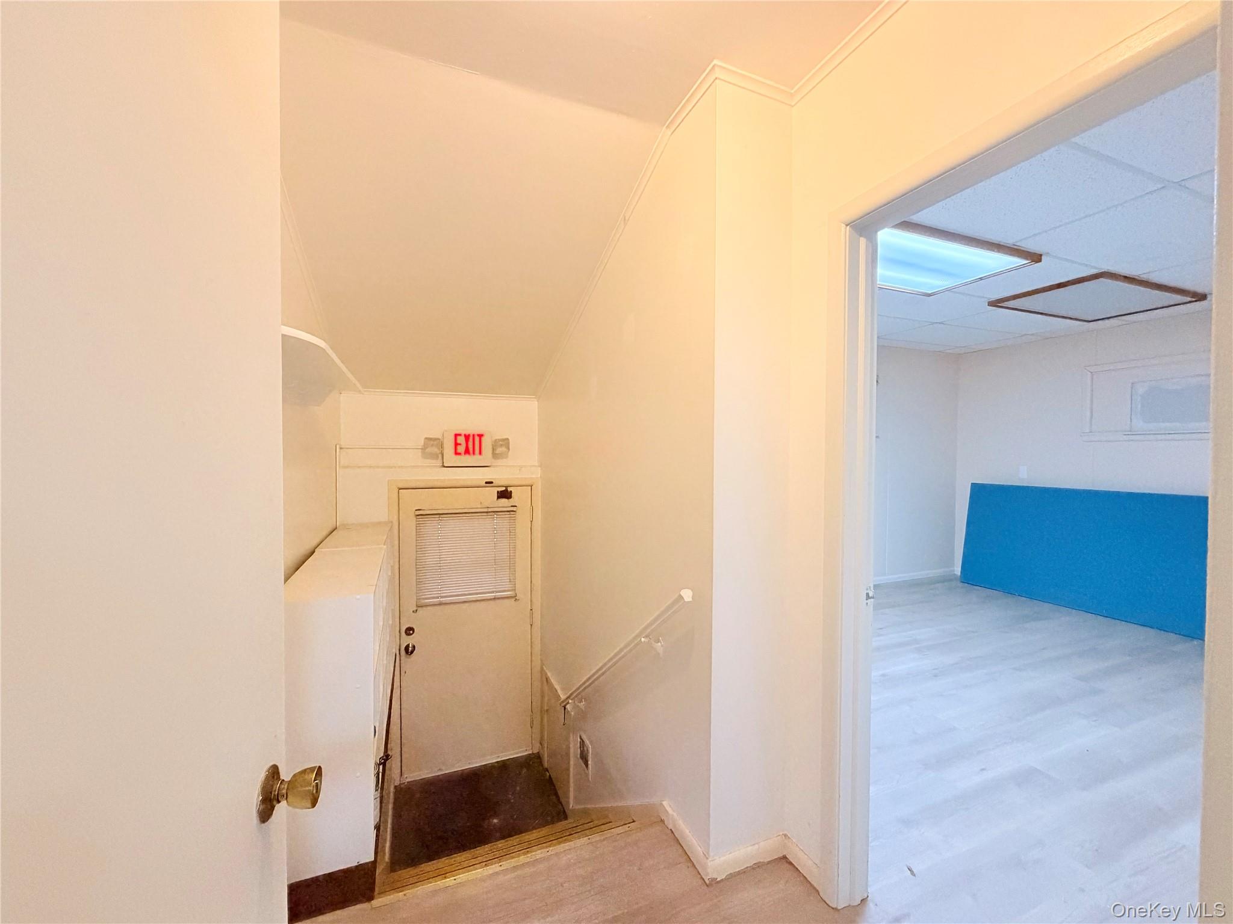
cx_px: 616
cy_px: 462
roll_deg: +0.1
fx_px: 499
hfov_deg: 102.1
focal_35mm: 14
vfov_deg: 85.7
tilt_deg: -1.3
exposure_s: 1/60
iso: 500
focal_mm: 2.22
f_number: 2.2
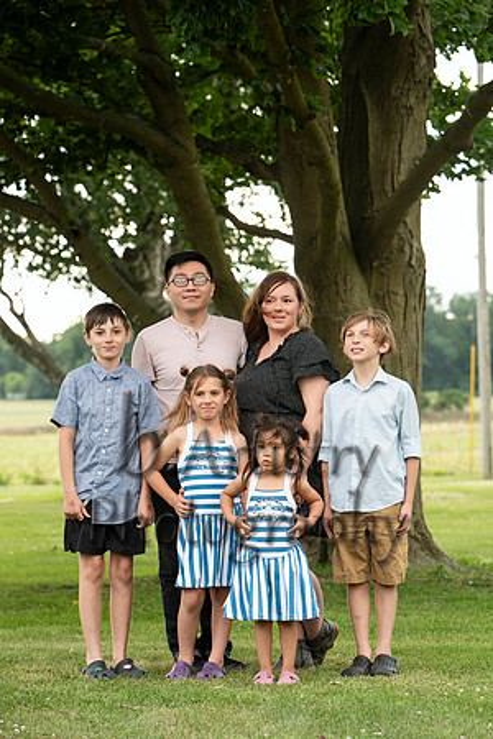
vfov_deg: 15.8
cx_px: 246
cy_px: 370
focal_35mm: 130
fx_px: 2670
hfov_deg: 10.5
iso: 320
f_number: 5.6
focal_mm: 130
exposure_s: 1/125
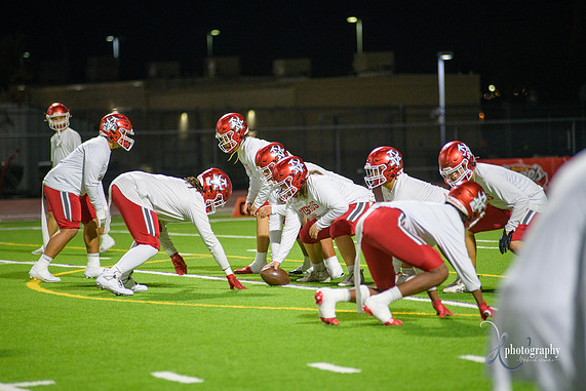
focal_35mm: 203
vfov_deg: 6.8
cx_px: 292
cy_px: 198
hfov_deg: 10.1
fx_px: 3305
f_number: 2.8
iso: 1250
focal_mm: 200
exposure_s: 1/250
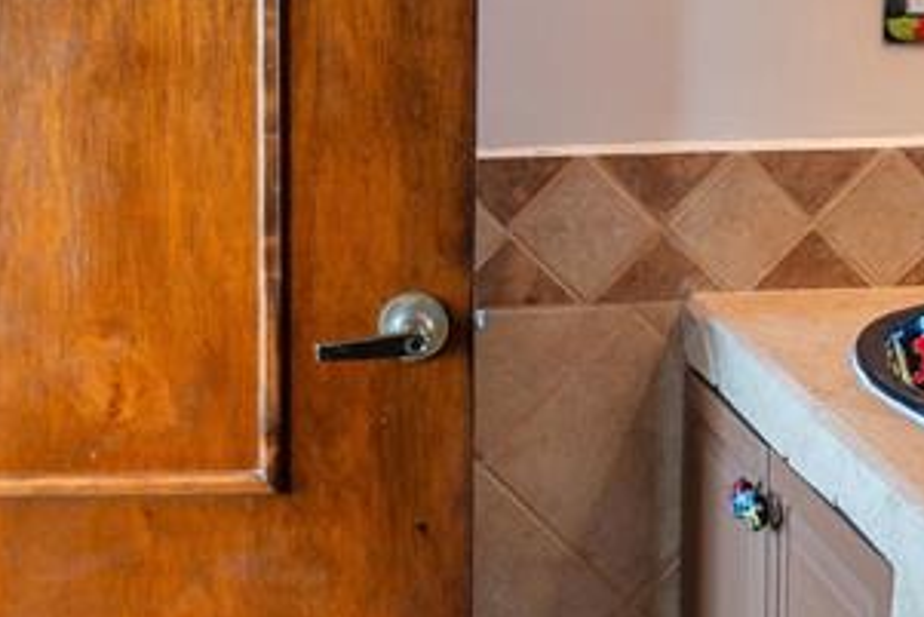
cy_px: 55
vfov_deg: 19.6
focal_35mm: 68
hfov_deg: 29.6
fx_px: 1746
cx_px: 513
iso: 100
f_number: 4
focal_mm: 20
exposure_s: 1/25
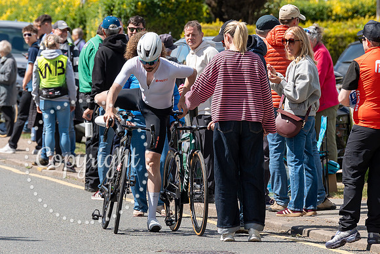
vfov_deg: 3.7
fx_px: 3882
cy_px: 83
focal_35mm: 368
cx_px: 120
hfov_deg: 5.6
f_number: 5.6
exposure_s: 1/1000
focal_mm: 200
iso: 320
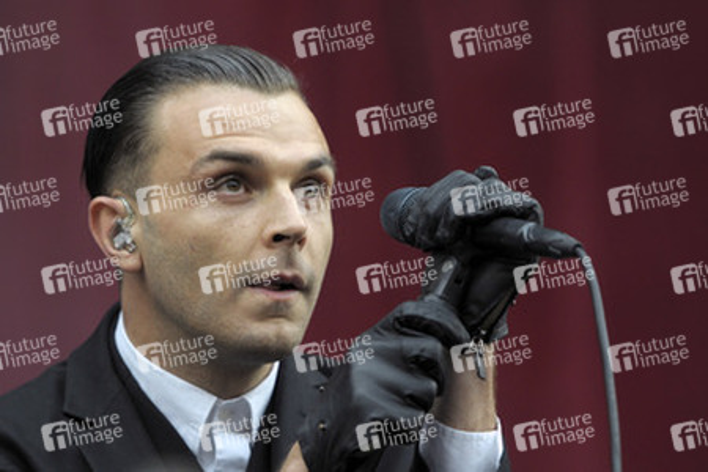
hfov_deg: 8.3
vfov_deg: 5.6
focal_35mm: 248
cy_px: 236
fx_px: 4867
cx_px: 354
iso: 400
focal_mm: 165
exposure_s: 1/320
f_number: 2.8
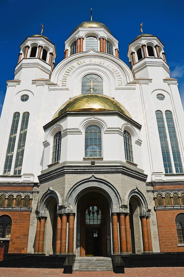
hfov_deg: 47.9
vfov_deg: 67.4
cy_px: 138
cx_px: 92
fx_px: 207
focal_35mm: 27
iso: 200
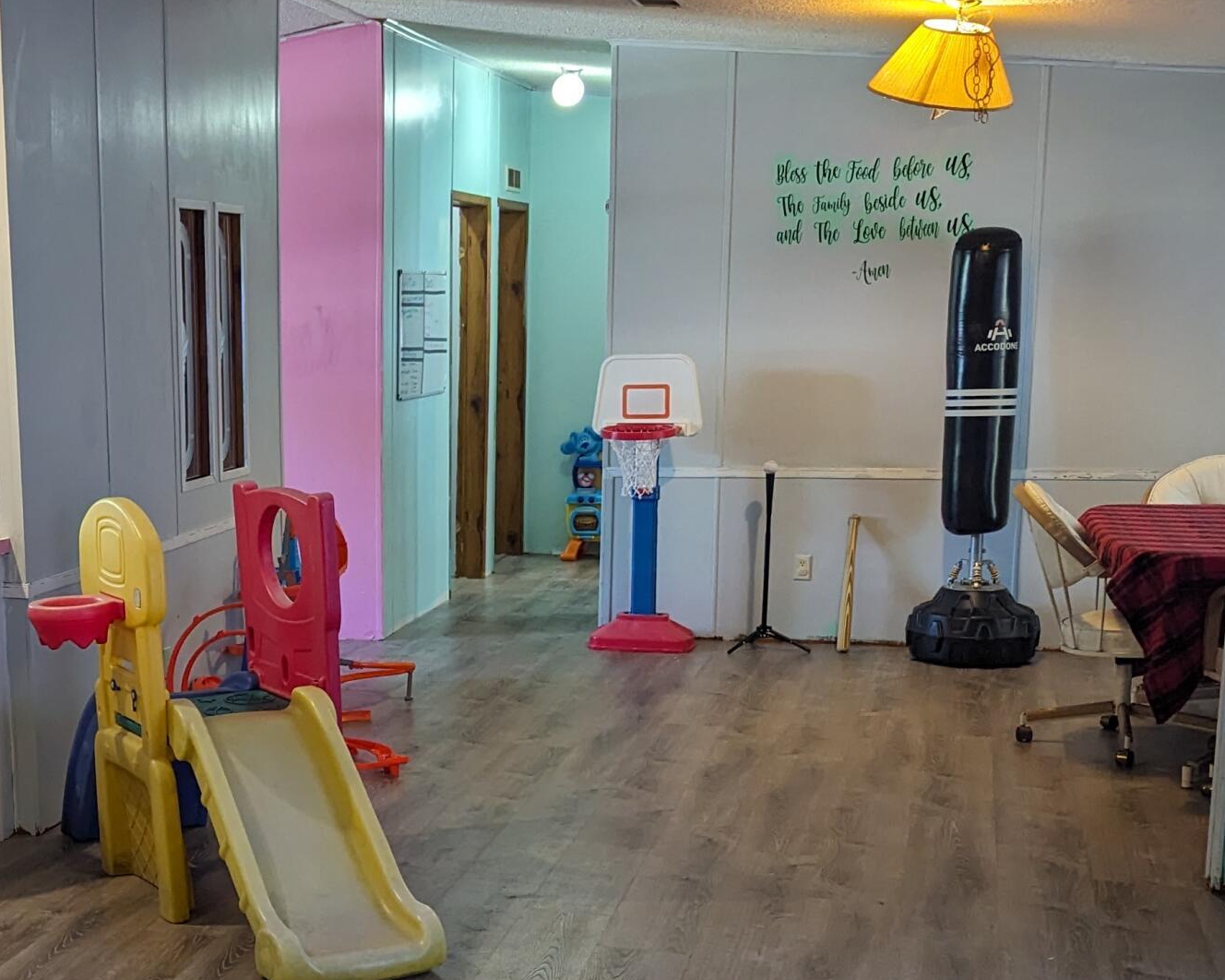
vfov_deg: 28.4
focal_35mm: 53
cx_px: 102
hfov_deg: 33.3
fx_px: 1921
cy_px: 660
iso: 860
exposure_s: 1/120
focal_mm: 6.81
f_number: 1.85
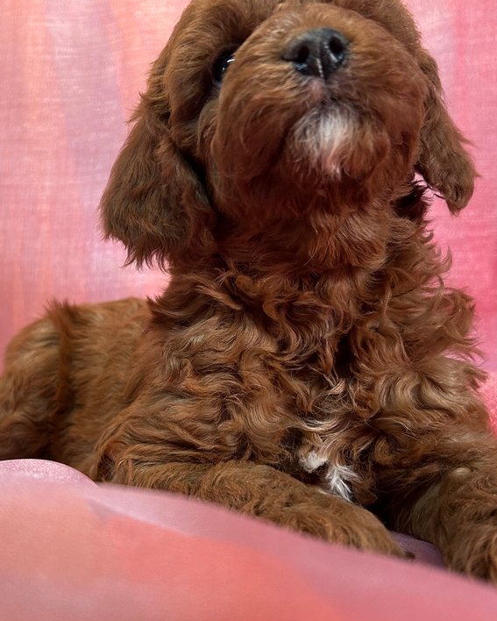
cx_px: 175
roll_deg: +0.4
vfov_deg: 42.9
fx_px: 790
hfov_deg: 34.7
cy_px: 332
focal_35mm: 43
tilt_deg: +5.2
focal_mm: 5.7
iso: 125
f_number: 1.5
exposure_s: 1/120
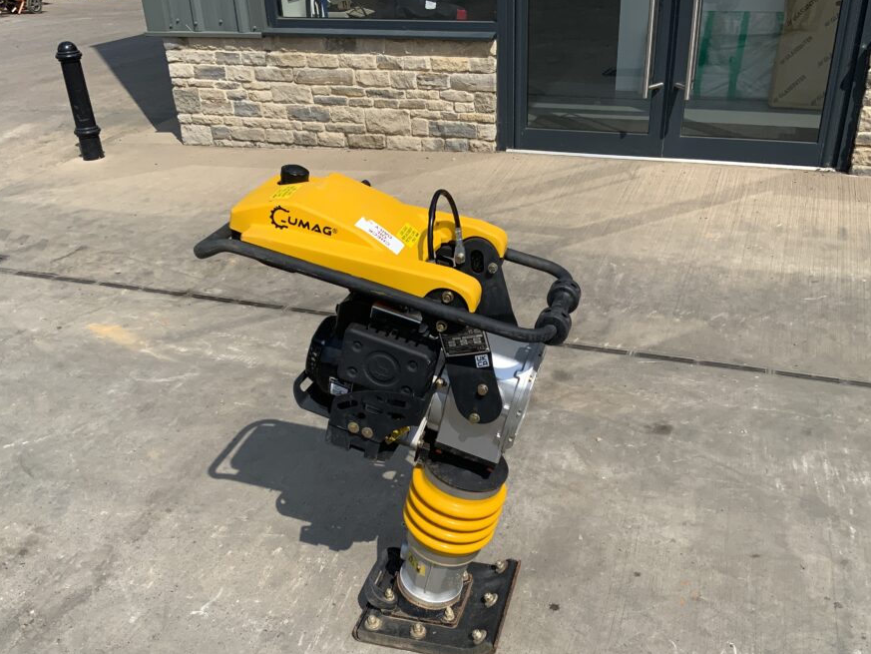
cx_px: 457
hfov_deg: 53.9
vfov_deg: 41.7
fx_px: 856
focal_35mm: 34
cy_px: 377
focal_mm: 3
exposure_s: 1/2667
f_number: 1.8
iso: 20
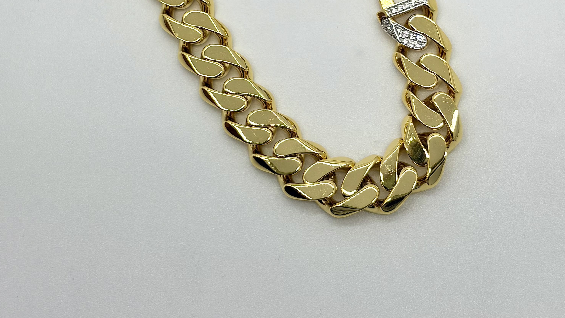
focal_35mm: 77
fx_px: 1154
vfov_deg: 15.5
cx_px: 279
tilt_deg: -77.1
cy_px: 22
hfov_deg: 27.5
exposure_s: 1/1099
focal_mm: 5.96
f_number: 1.6
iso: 32
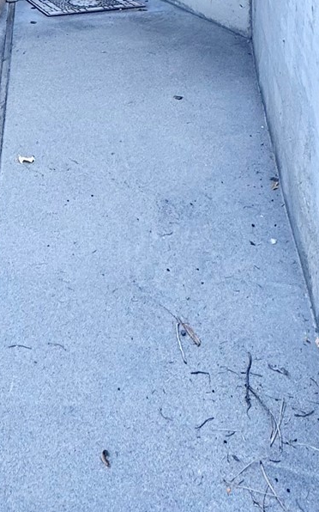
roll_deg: -0.3
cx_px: -8
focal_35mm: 51
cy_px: -143
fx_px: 710
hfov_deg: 24.1
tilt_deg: -4.1
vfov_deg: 31.3
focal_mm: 2.22
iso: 40
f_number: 2.2
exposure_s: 1/112
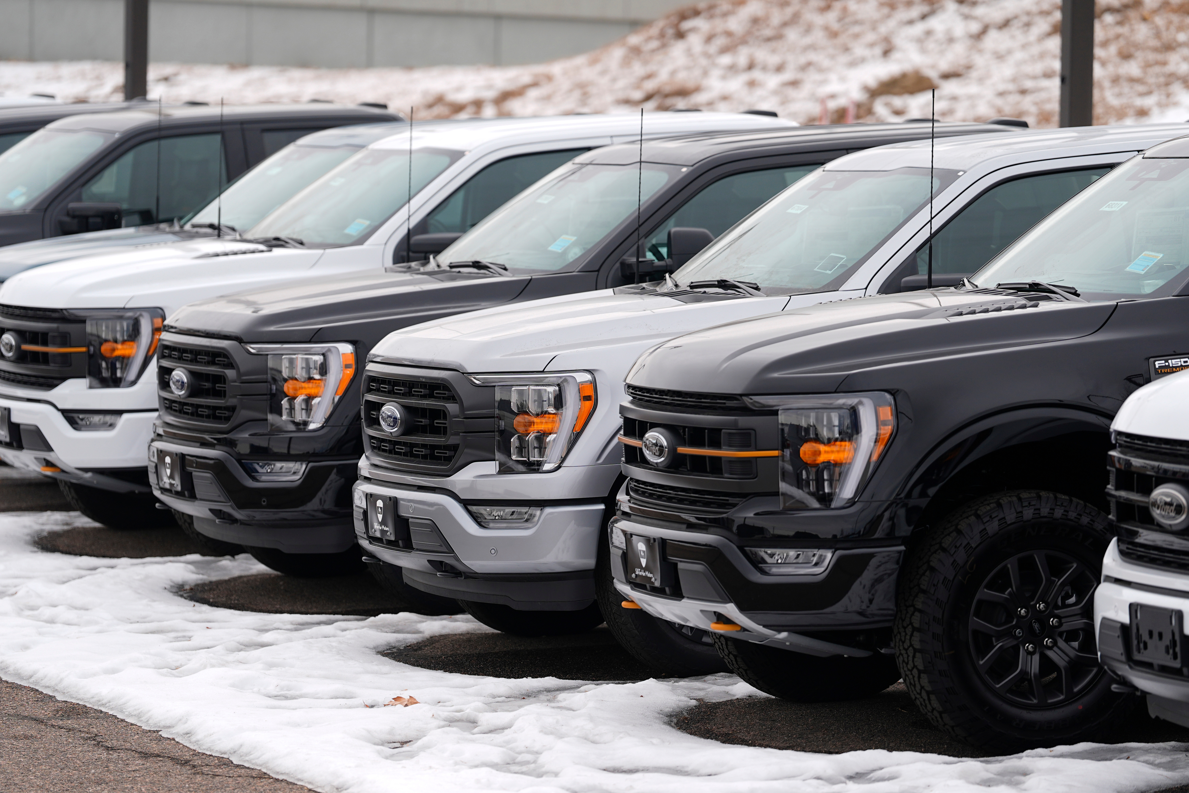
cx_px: 594
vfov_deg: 8.8
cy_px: 396
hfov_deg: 13.2
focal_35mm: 156
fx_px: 5152
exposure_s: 1/1600
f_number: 3.2
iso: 200
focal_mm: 156
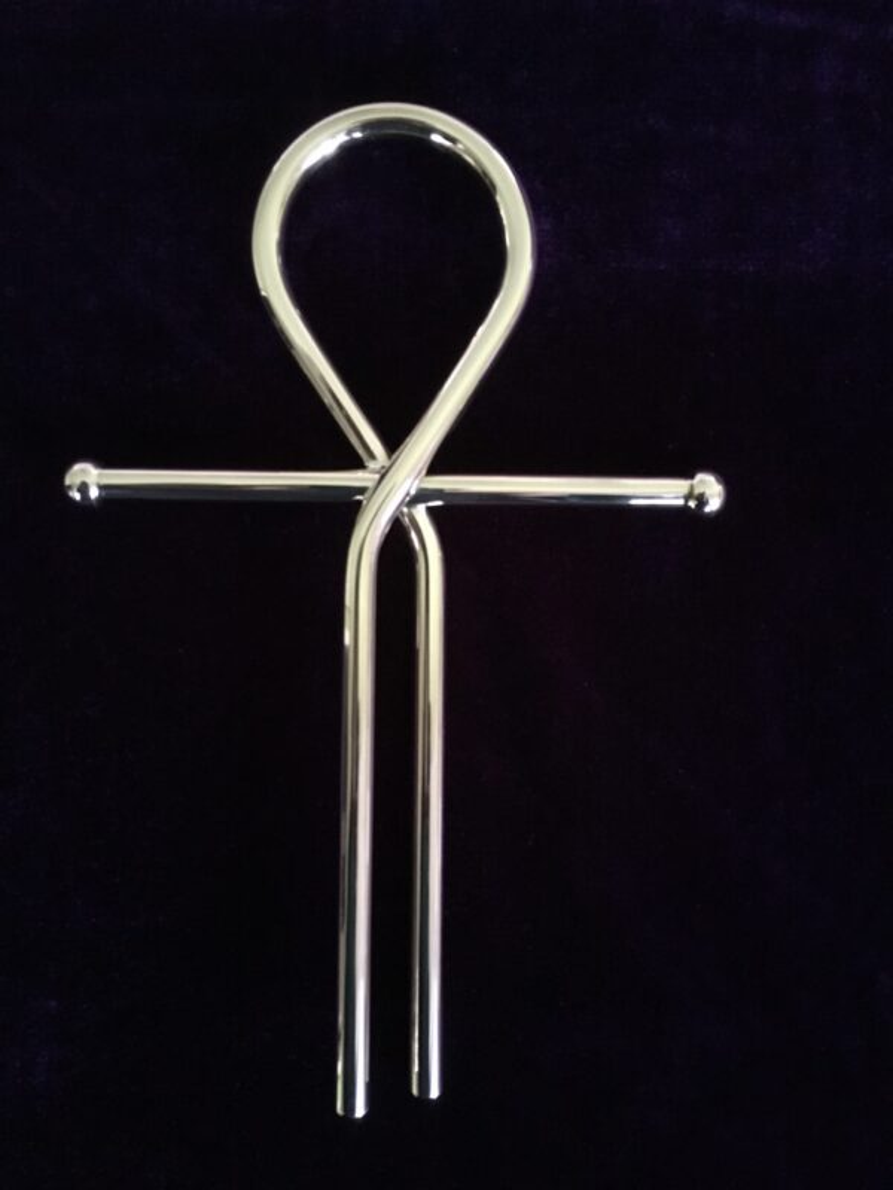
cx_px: 446
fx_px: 997
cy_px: 595
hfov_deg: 48.2
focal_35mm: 29
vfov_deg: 61.7
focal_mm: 4.15
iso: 640
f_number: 2.2
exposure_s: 1/17
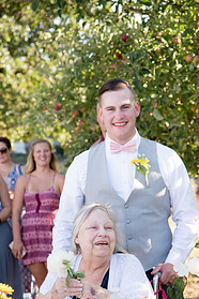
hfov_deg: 10.0
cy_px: 222
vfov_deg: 14.9
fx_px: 1136
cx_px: 118
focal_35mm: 137
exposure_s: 1/320
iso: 320
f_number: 4.5
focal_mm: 85
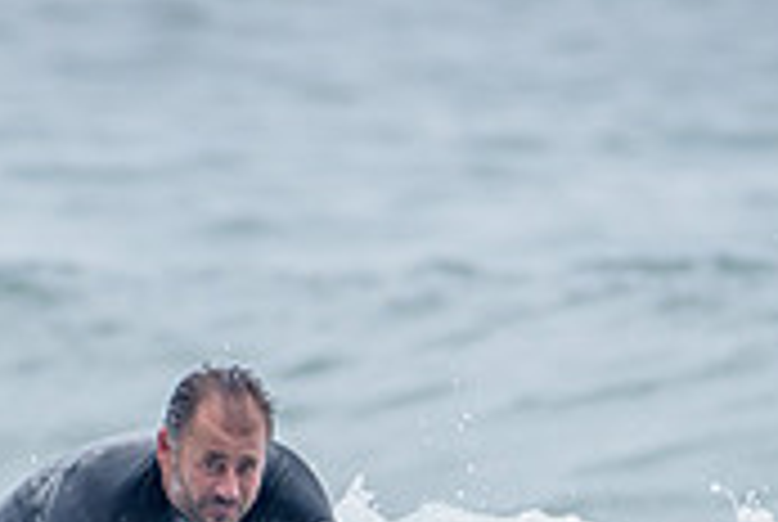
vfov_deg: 0.7
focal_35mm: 2053
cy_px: 978
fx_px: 44443
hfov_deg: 1.0
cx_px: 11
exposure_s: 1/2000
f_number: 5.6
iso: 220
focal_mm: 500
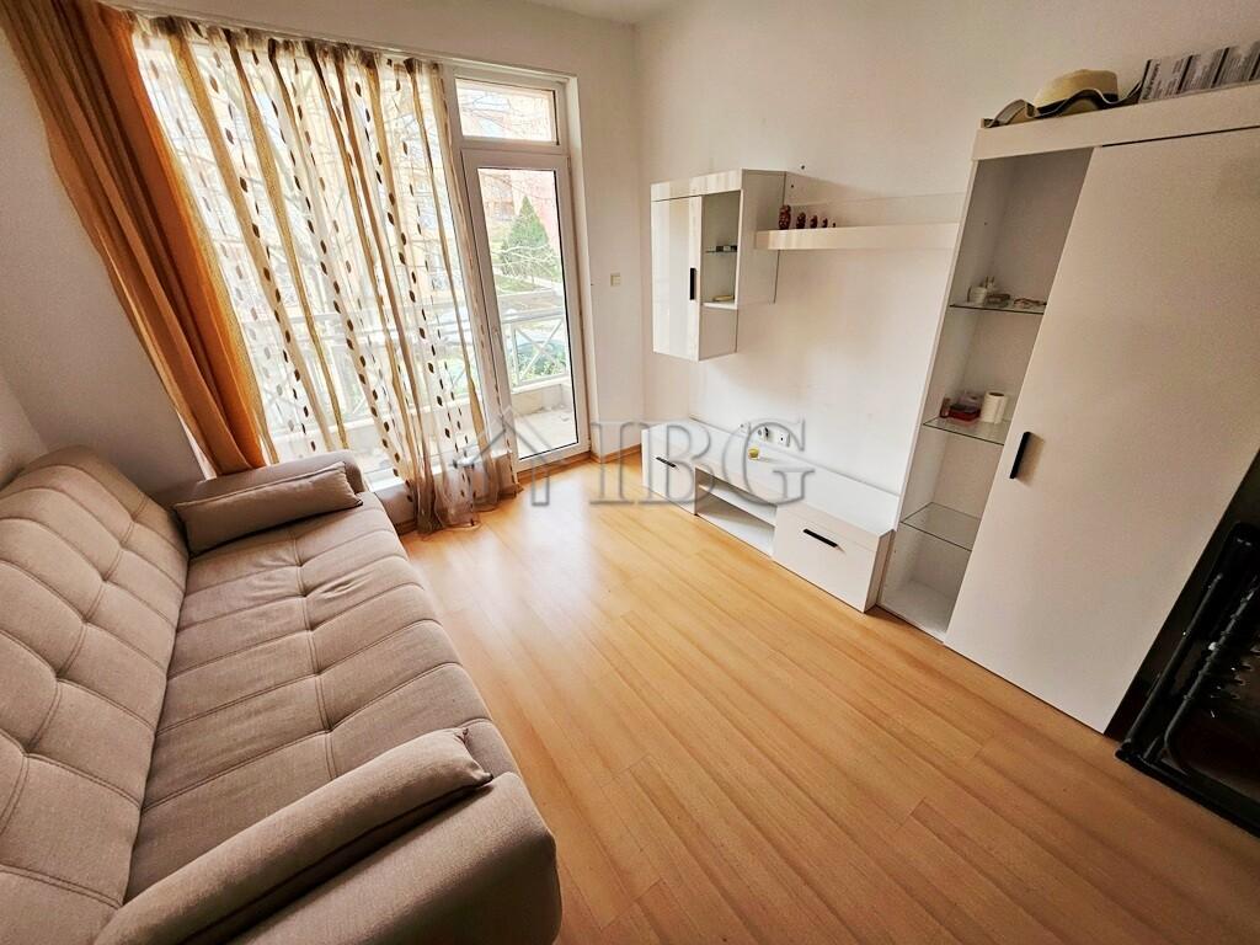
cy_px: 472
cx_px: 630
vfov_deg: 89.9
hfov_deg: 106.2
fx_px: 473
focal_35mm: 13
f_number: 2.2
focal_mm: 1.7
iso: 64
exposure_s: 1/50
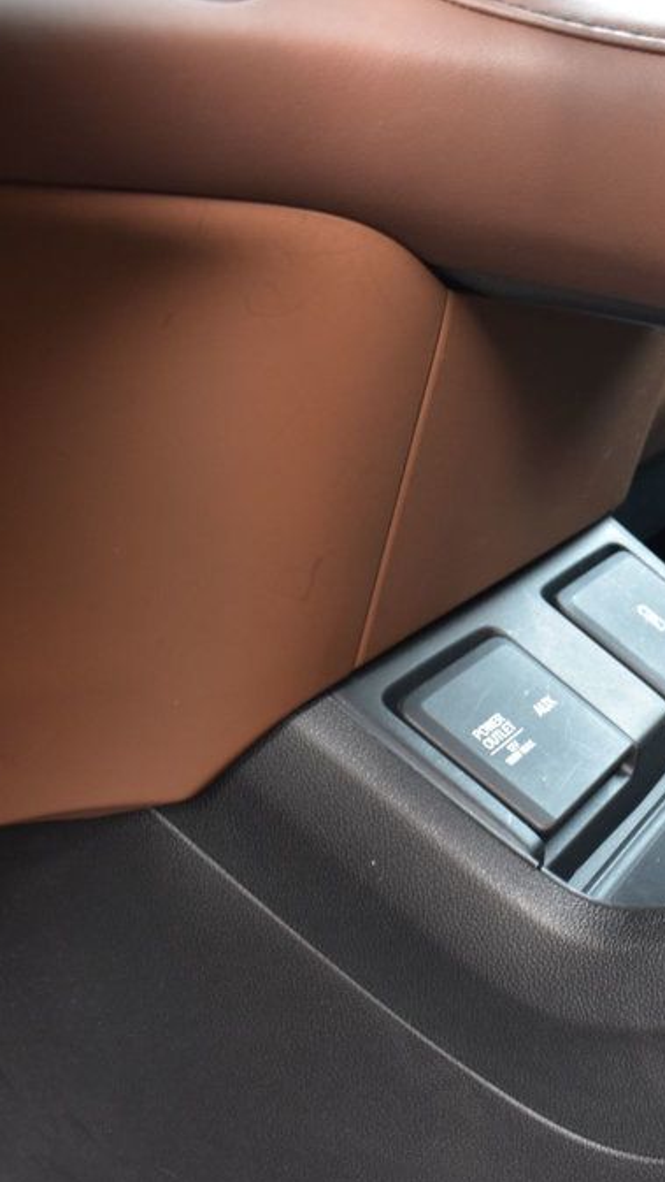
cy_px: 595
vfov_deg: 47.3
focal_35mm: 43
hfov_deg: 24.5
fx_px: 1347
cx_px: 842
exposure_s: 1/15
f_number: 6.3
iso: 450
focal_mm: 18
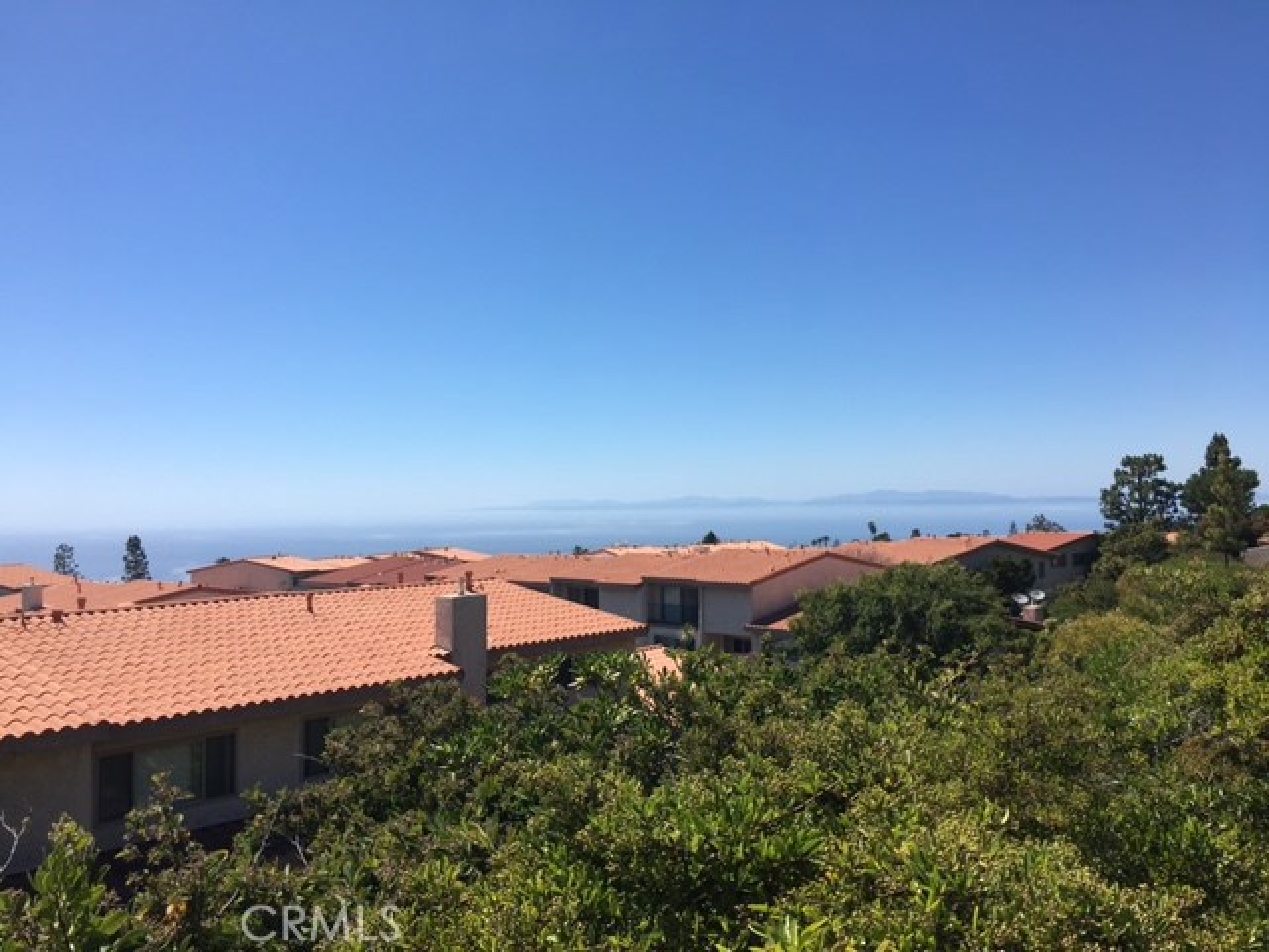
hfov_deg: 61.7
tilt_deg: +2.3
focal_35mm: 29
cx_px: 634
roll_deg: +1.8
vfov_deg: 48.2
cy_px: 476
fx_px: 1063
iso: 25
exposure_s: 1/2198
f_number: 2.2
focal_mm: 4.15
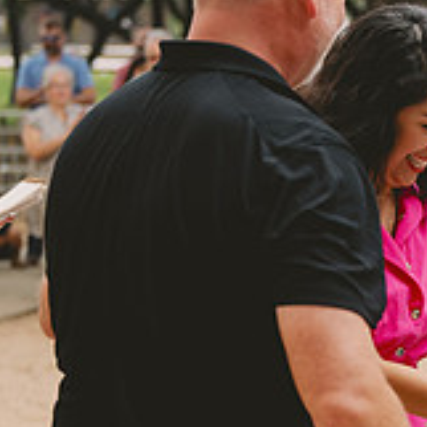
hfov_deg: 10.5
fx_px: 2219
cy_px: 298
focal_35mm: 159
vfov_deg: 11.0
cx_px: 703
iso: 250
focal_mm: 52
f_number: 2.8
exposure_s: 1/640
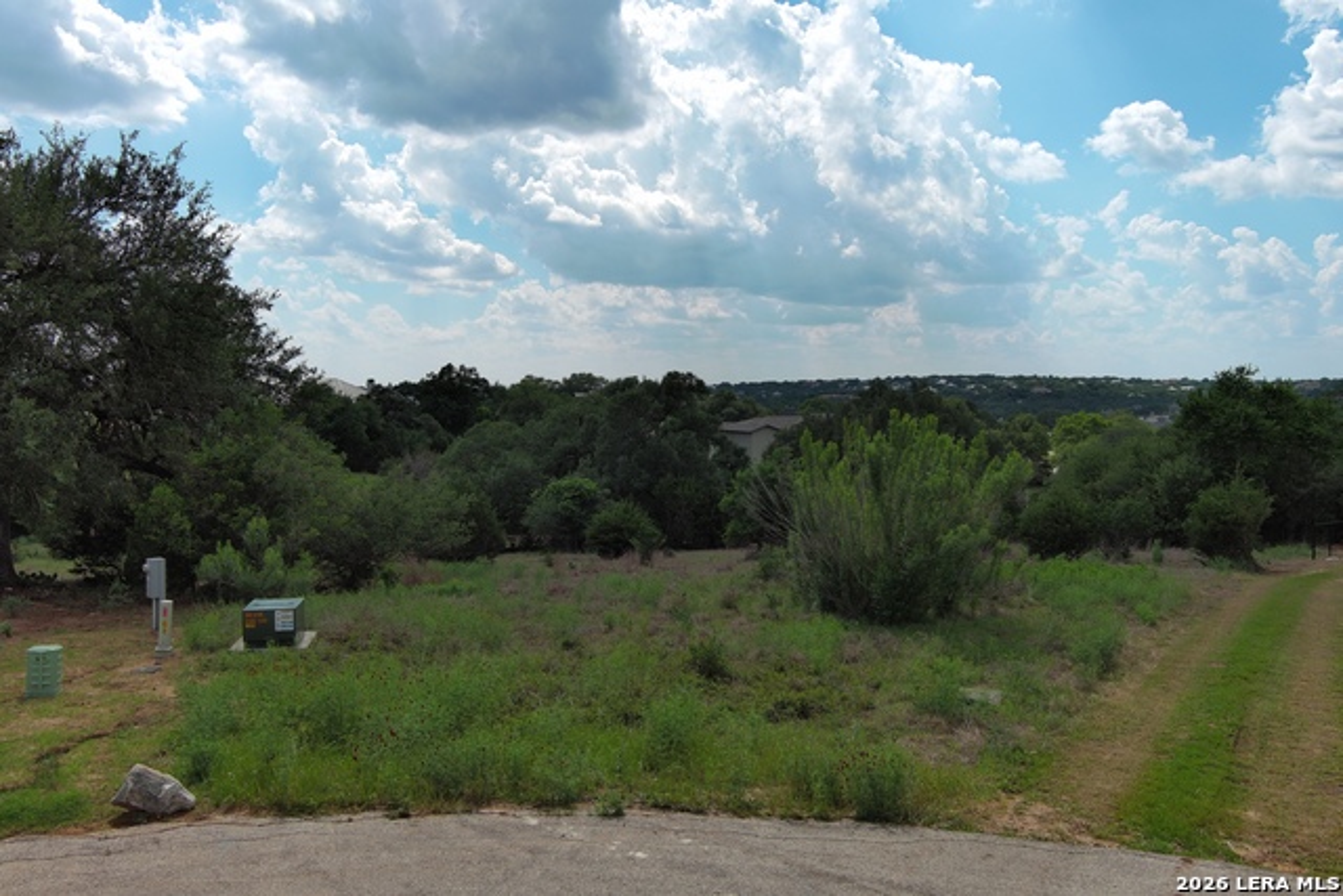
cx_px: 672
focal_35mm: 29
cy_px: 448
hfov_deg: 63.6
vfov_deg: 45.0
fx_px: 1082
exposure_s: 1/2398
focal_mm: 10.57
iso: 100
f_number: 2.8
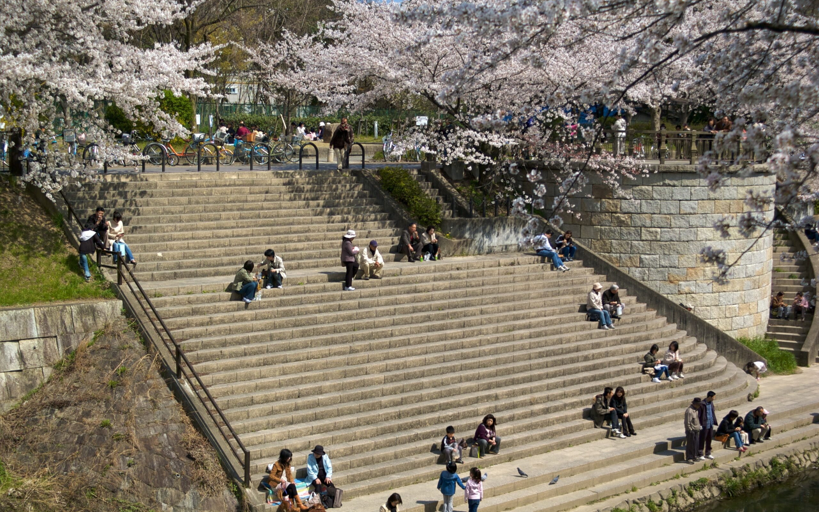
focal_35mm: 58
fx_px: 1295
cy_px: 270
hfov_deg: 35.1
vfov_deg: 22.4
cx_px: 410
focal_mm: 38
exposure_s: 1/4000
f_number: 4
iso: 400
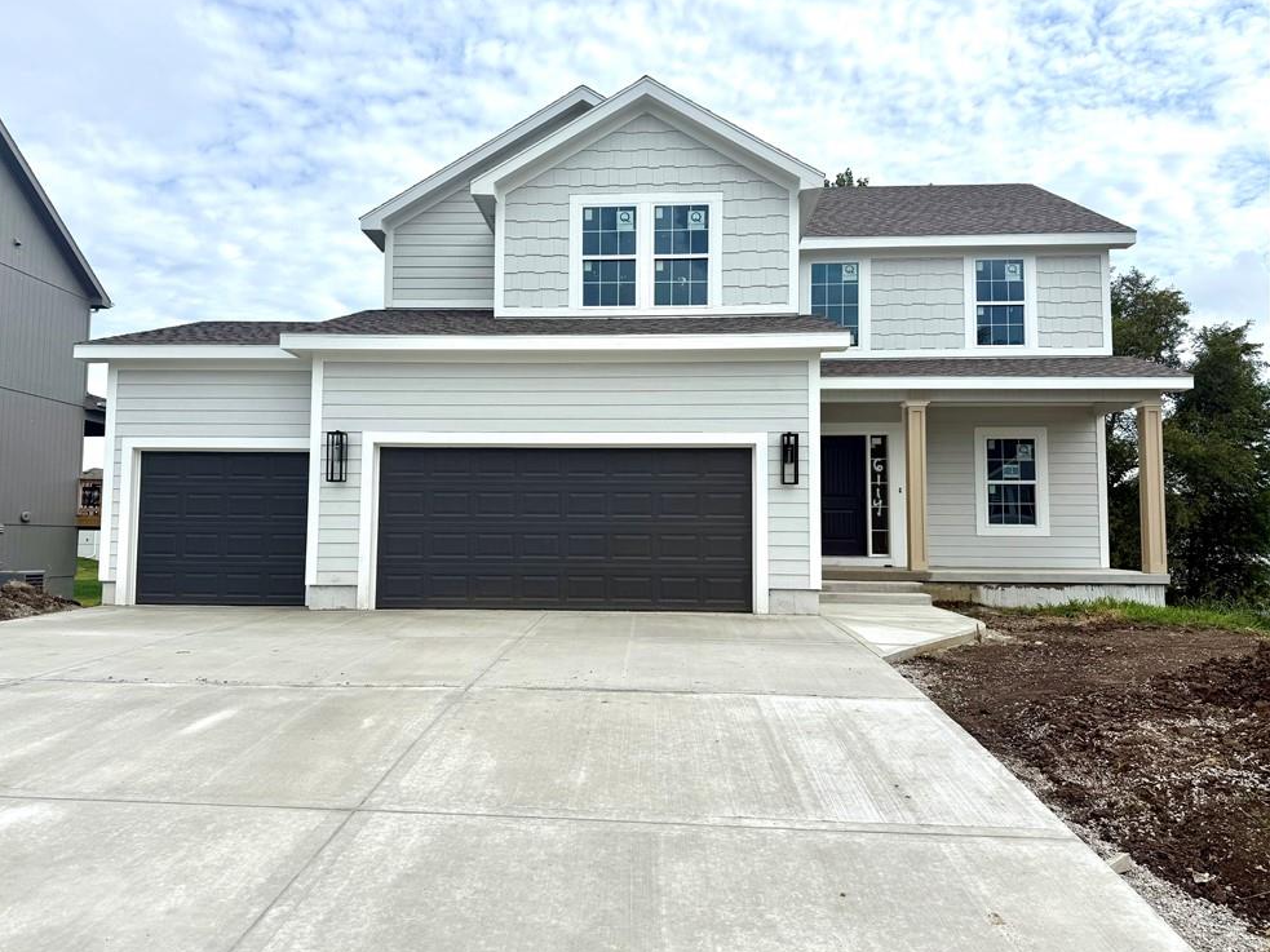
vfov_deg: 54.9
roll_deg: -0.2
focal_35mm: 25
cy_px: 471
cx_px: 610
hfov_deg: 69.4
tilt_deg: +4.2
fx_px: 917
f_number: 1.78
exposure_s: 1/6173
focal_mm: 6.76
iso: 80
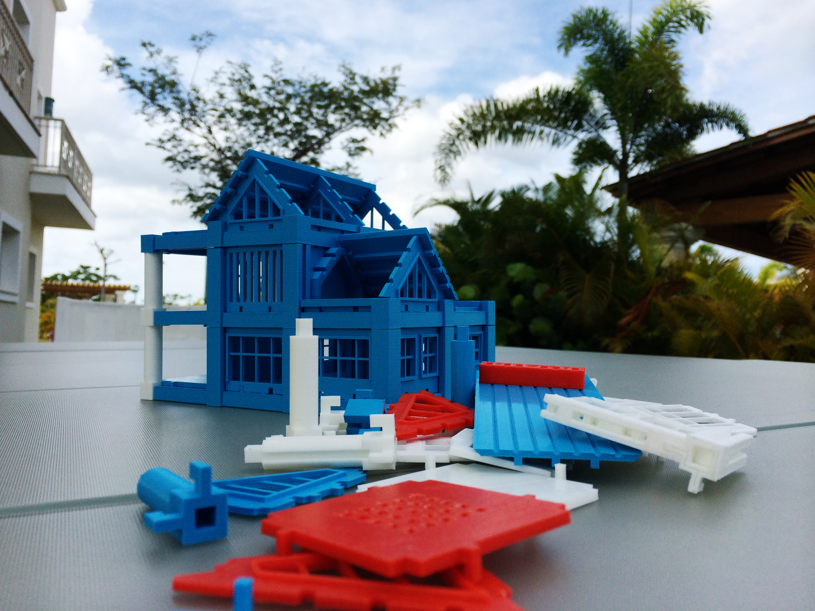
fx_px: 706
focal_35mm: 30
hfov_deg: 60.0
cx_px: 408
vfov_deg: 46.8
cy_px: 306
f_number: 2.2
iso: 32
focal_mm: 4.12
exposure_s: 1/1953
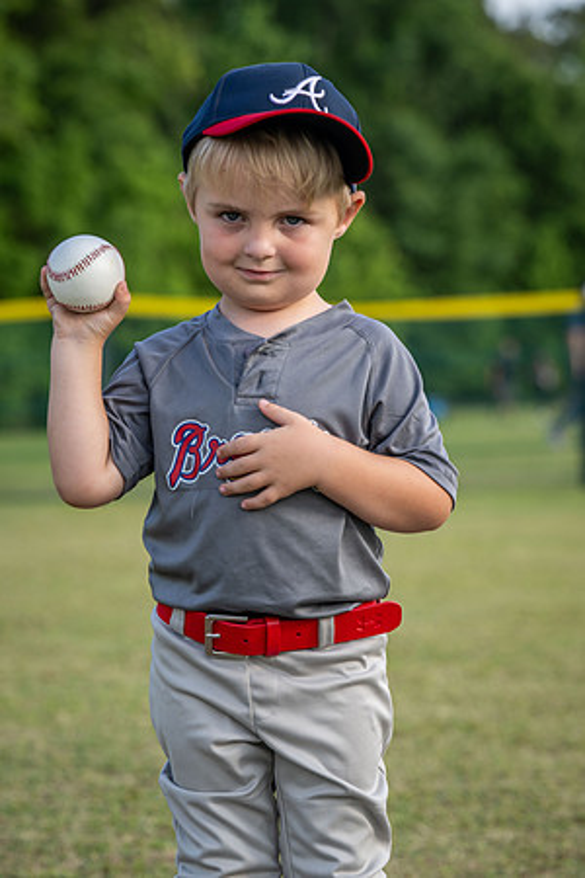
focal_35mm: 135
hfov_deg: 10.2
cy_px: 439
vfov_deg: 15.2
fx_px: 3290
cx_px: 292
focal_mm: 135
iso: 100
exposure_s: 1/200
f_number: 5.6
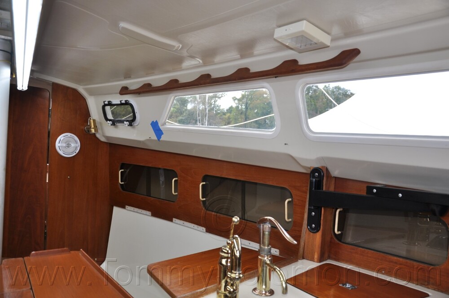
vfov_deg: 41.6
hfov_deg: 59.6
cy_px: 149
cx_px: 224
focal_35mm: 32
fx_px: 392
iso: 200
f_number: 3.8
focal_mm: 21
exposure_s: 1/200
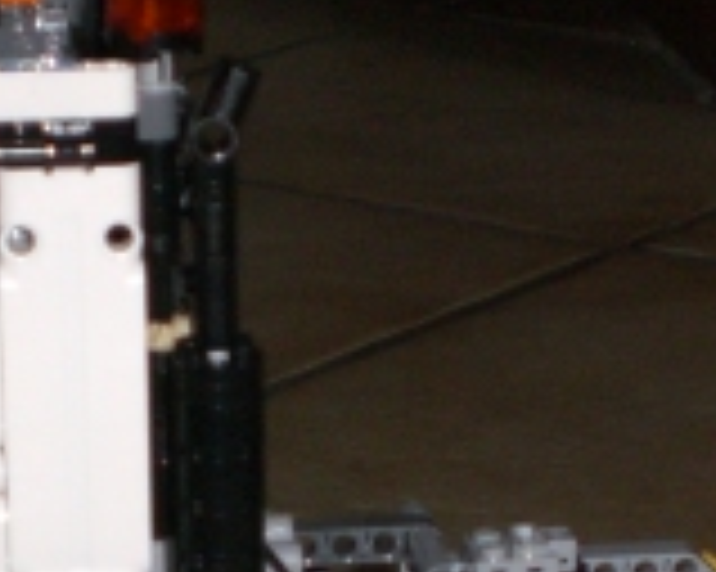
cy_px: 653
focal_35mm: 149
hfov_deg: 12.9
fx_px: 3155
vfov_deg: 10.2
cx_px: 432
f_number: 3.1
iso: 200
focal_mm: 6.3
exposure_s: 1/60
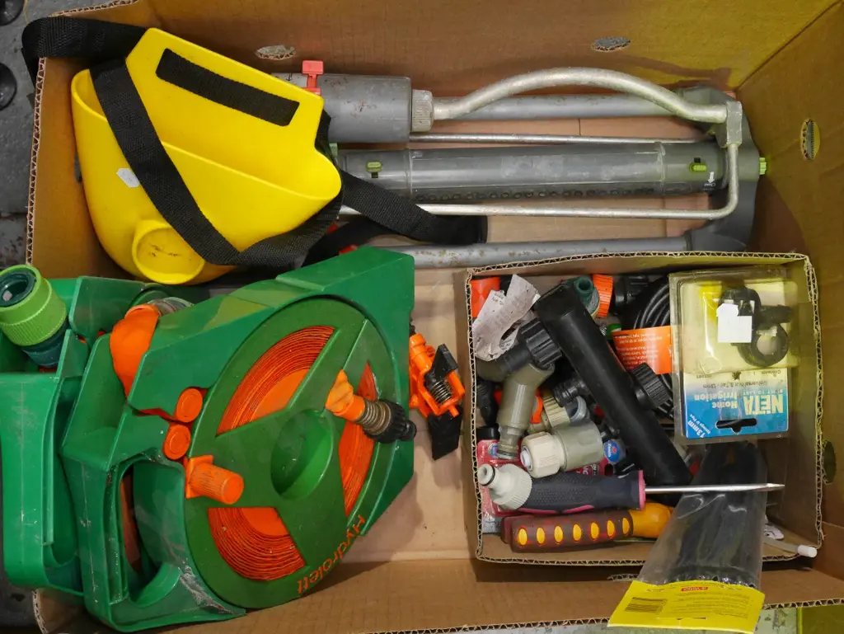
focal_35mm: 44
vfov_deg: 32.9
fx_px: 1073
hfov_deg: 42.9
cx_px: 422
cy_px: 317
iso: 3200
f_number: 4.9
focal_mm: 22
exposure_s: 1/60
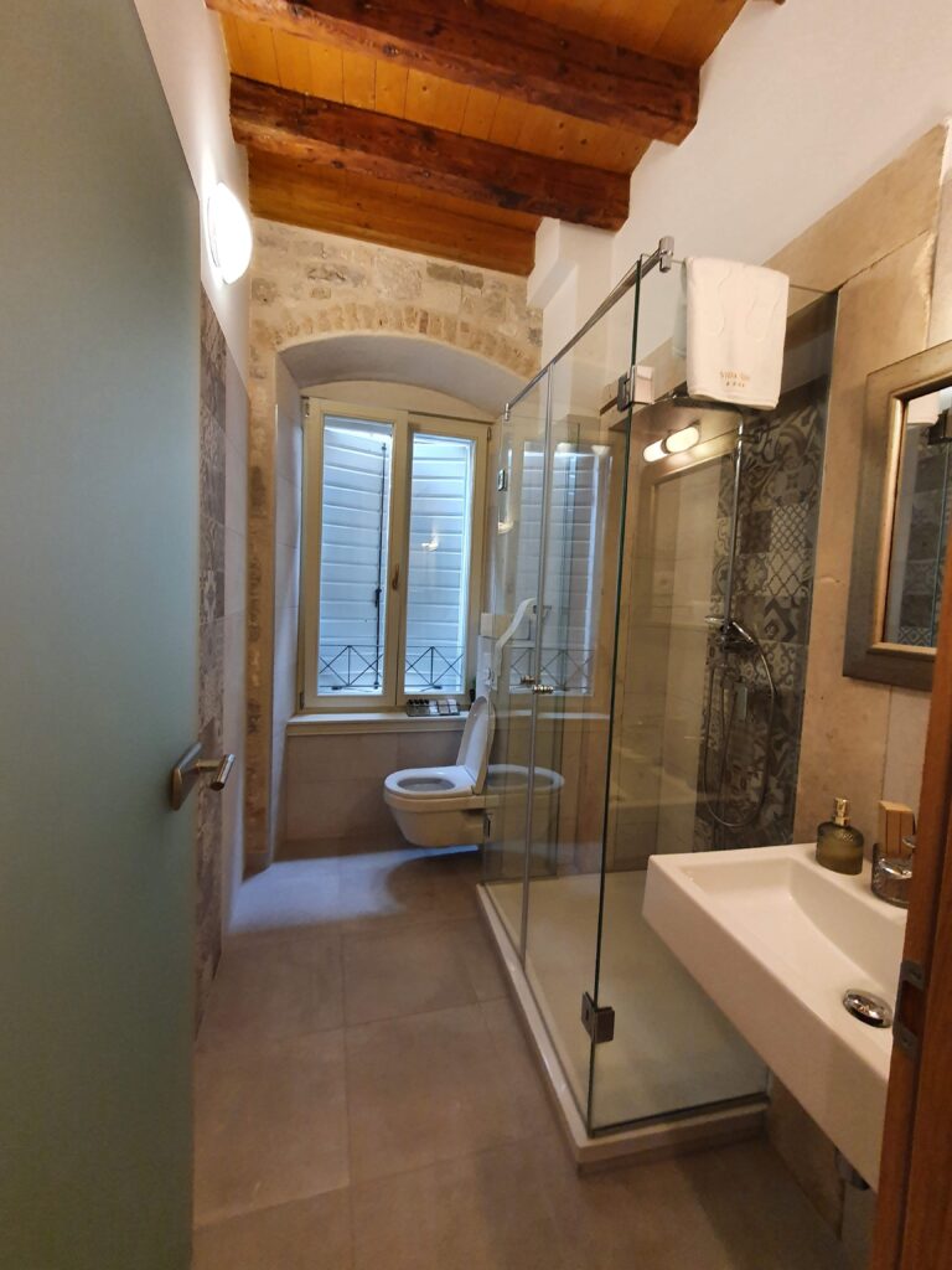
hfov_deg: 89.9
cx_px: 476
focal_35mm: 13
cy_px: 635
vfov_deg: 106.2
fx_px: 477
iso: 320
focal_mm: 1.8
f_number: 2.2
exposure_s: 1/33
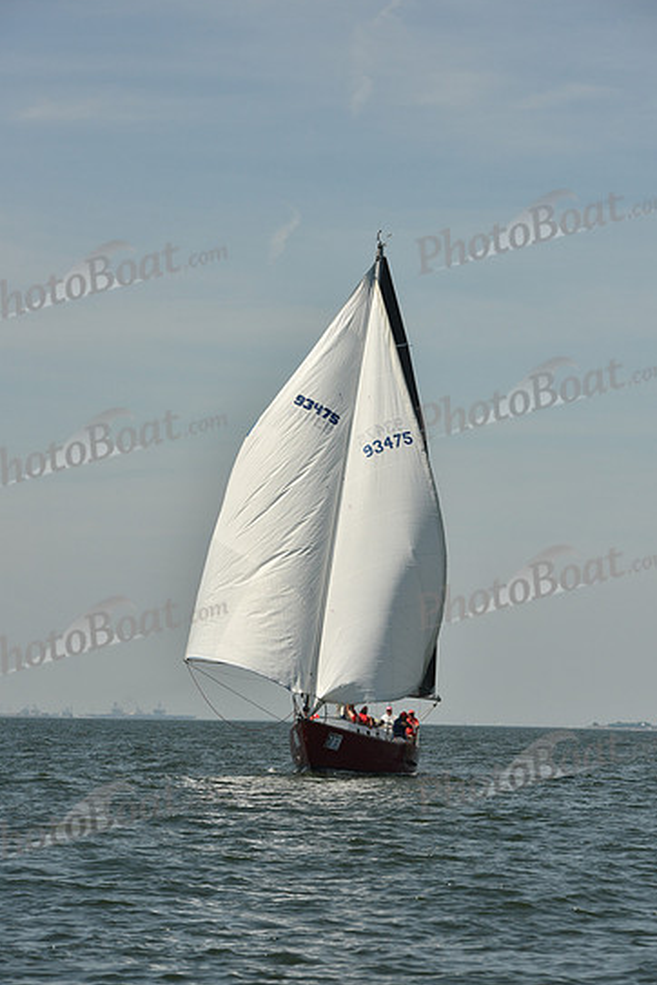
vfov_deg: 12.0
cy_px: 515
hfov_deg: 8.0
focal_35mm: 171
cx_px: 322
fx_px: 4681
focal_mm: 160
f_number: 11
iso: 320
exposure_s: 1/1250
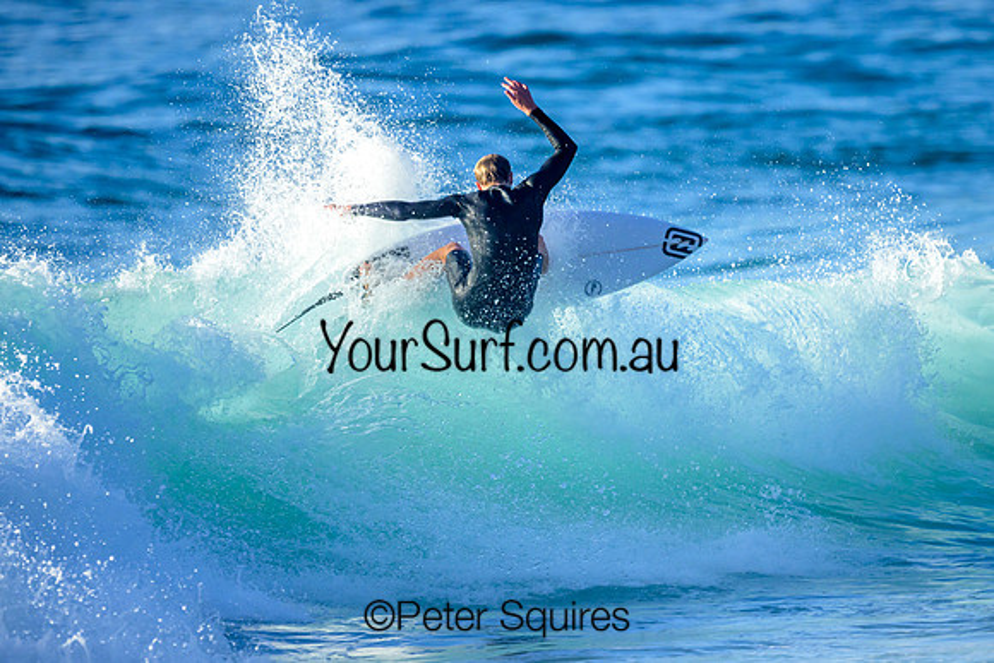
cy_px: 420
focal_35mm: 1013
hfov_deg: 2.0
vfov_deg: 1.4
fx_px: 27966
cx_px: 519
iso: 560
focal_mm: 800
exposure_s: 1/2500
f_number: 6.3
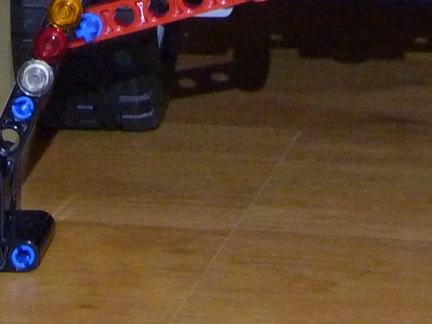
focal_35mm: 173
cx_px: 367
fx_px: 2160
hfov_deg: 11.4
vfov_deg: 8.1
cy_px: -342
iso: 400
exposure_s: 1/25
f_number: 3.6
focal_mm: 6.5
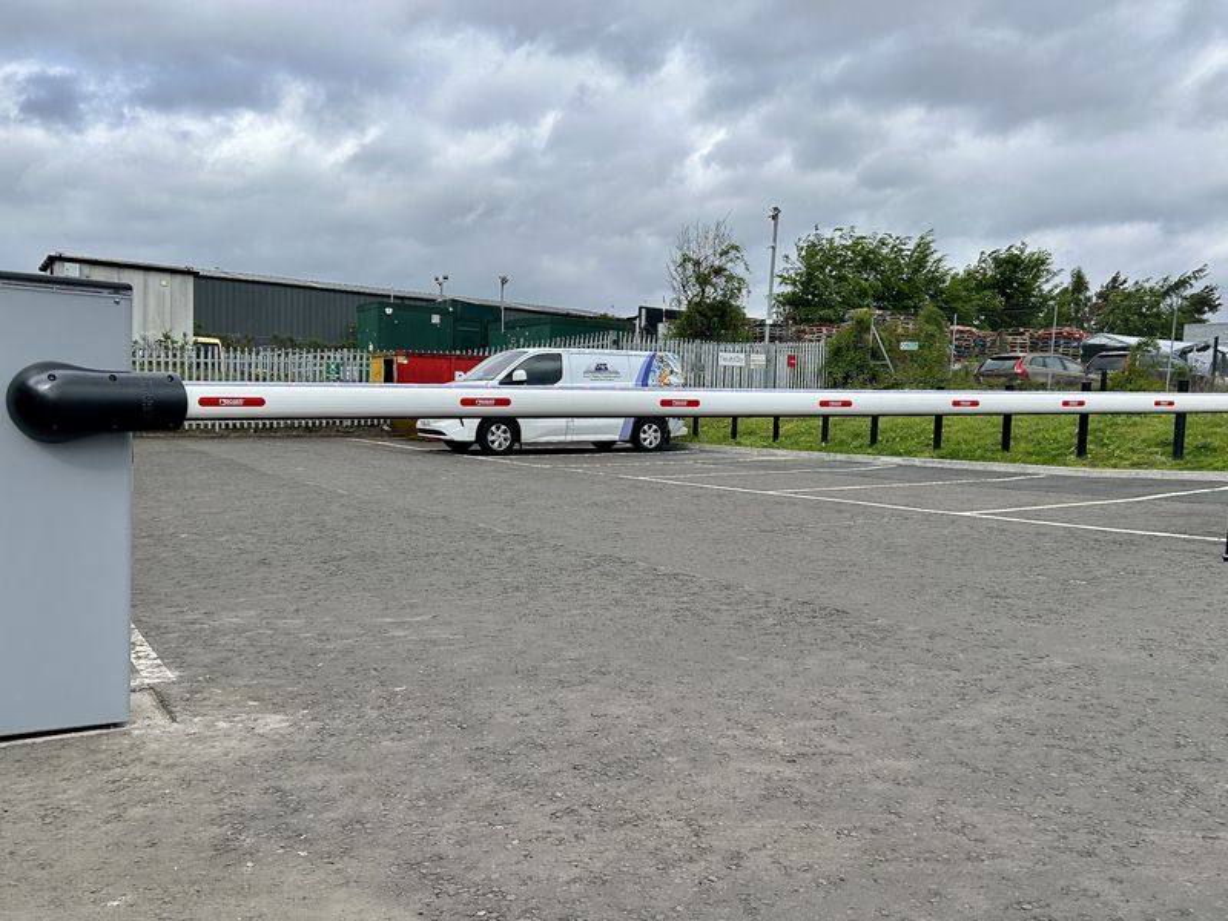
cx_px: 614
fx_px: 922
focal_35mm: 26
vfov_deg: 53.1
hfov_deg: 67.3
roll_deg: -1.7
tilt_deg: -4.2
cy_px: 460
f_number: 1.5
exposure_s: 1/2841
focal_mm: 5.7
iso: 50
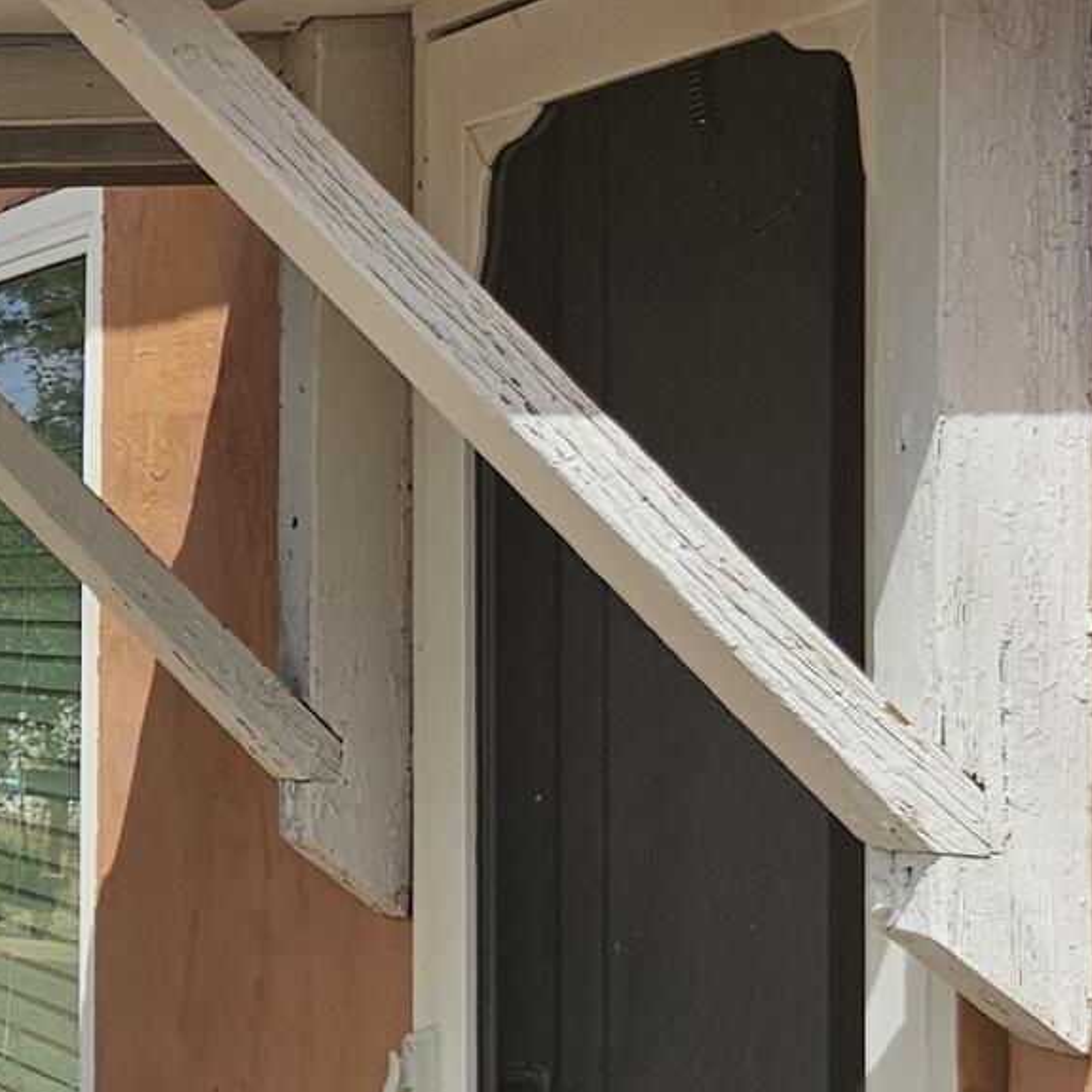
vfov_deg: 16.4
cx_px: -1445
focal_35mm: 106
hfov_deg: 12.9
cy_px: 342
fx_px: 3783
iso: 10
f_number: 1.7
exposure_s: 1/1307
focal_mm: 6.3
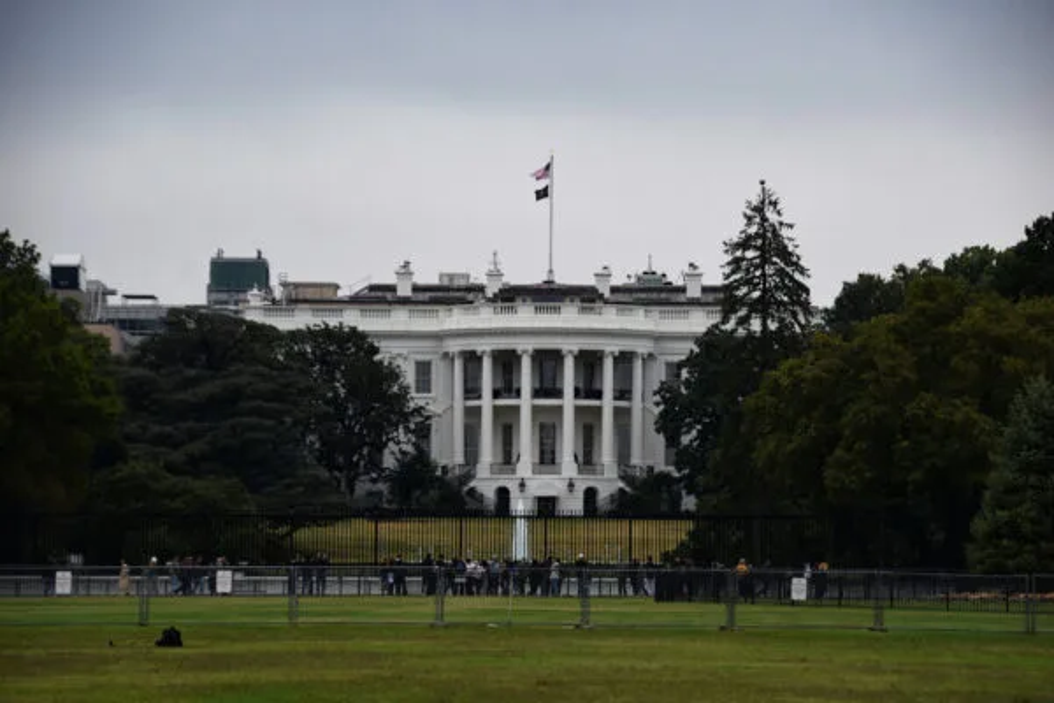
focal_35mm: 218
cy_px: 352
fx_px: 6367
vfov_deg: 6.3
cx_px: 527
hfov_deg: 9.5
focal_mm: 145
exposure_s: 1/1000
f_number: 5.6
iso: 640
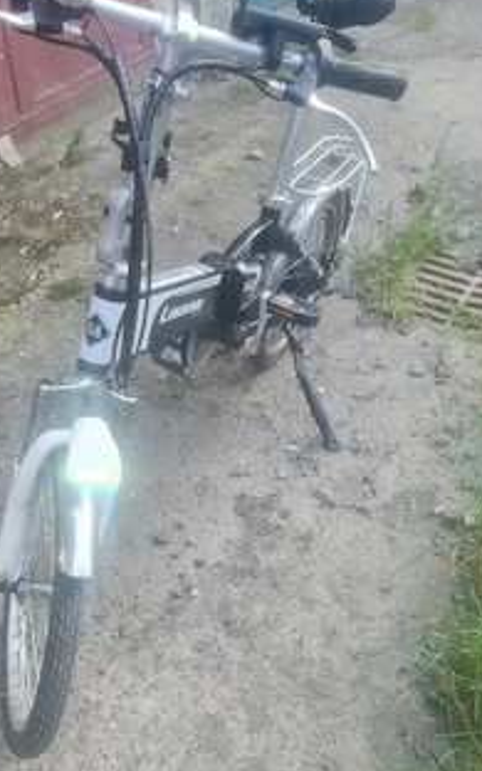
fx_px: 715
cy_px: 378
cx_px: 173
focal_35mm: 34
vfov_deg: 56.7
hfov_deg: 37.0
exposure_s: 1/50
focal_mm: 7
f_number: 1.8
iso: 200
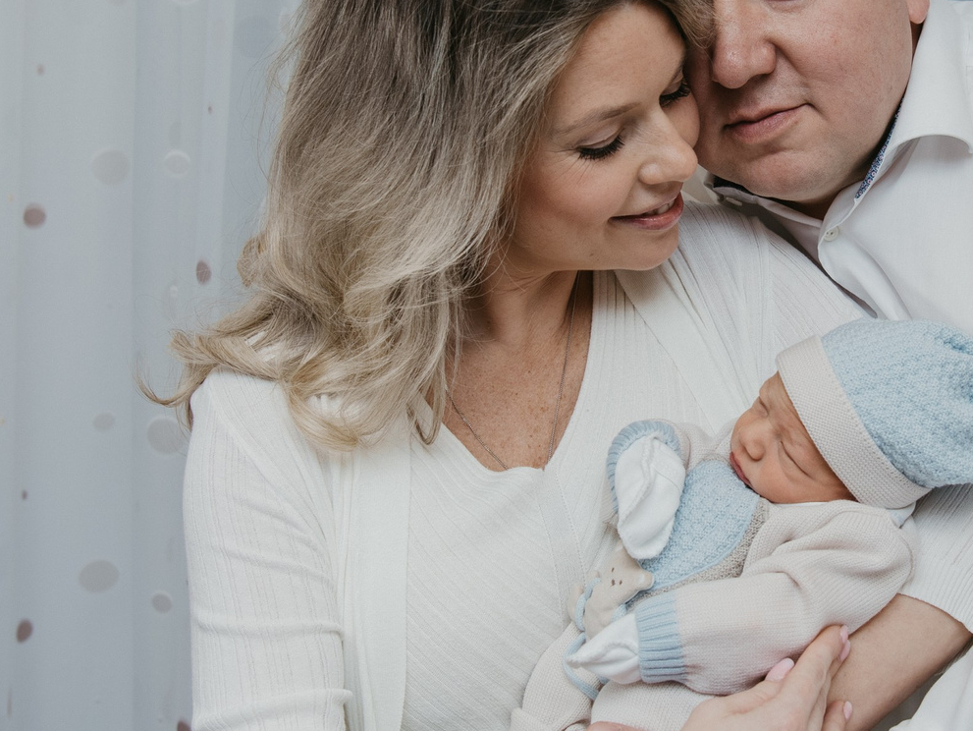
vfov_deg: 20.4
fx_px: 2025
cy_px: 260
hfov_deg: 26.6
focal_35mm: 72
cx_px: 766
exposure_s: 1/160
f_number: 4
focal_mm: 29
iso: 80
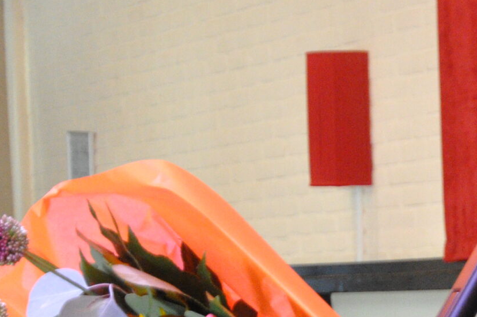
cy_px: 396
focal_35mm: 232
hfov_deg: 8.8
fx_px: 3070
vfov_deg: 5.9
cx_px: 606
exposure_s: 1/50
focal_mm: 50
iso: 3200
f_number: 5
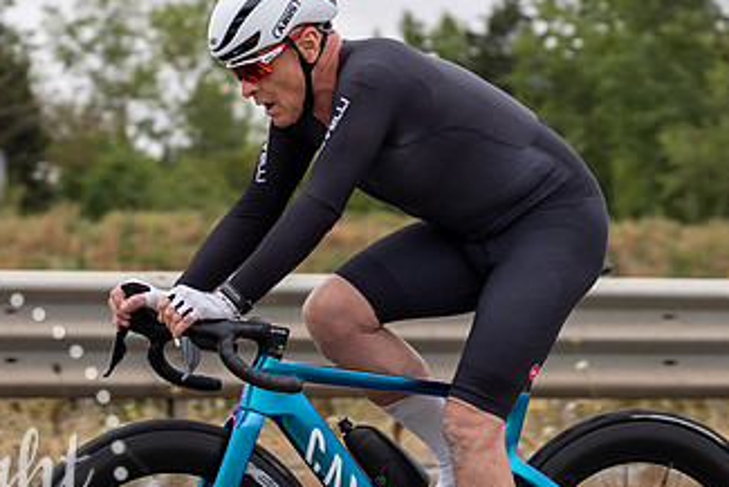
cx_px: 391
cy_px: 280
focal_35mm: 203
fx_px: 4112
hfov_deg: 10.1
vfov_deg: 6.8
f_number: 3.5
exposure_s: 1/800
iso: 100
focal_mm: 70
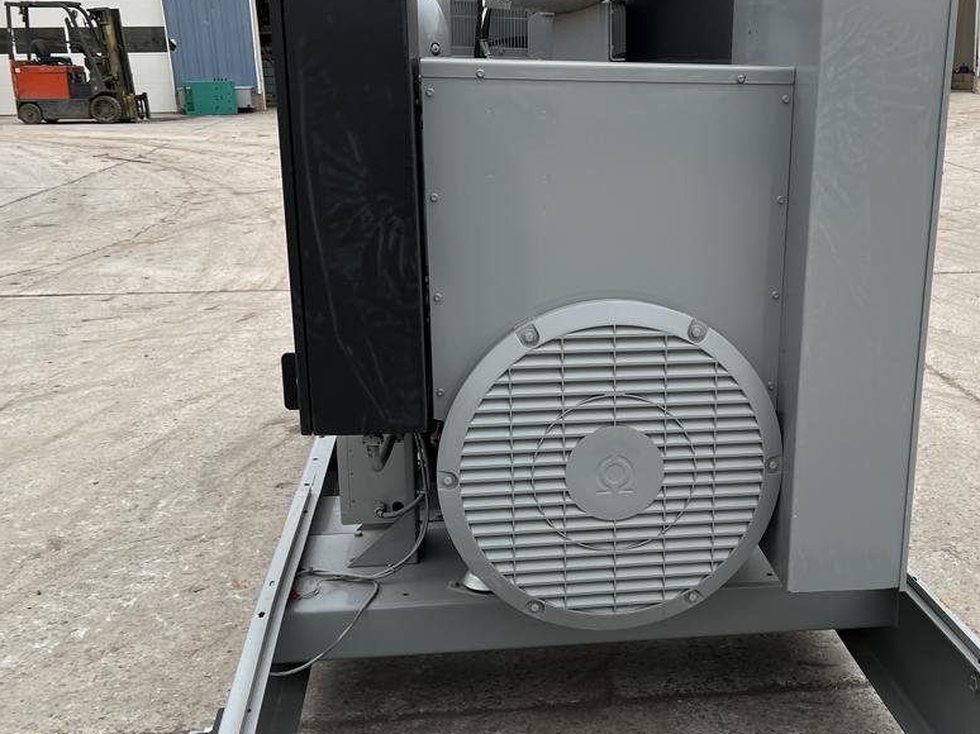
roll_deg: +1.6
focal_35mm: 43
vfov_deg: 33.5
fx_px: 1217
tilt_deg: -17.4
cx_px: 667
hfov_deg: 43.1
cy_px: 418
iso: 40
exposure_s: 1/192
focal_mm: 5.7
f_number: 1.5
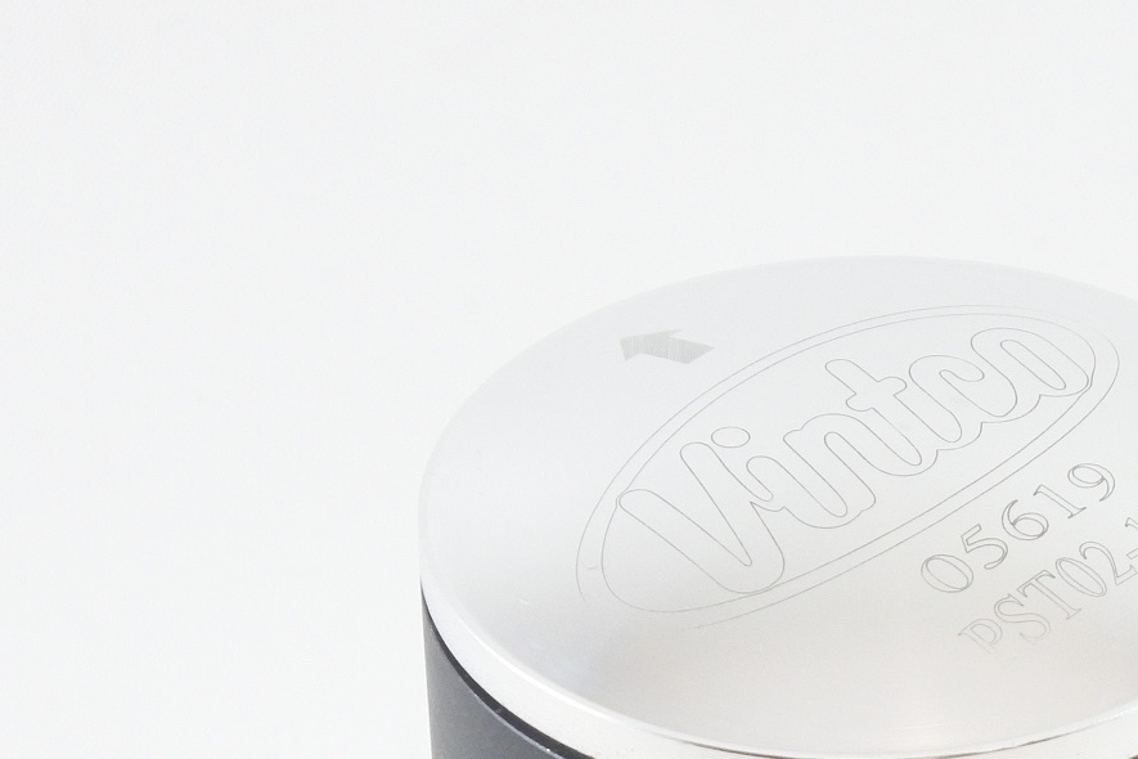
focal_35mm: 170
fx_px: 5373
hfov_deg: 12.1
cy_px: 888
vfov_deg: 8.0
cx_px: 874
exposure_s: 1/100
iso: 800
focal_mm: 25.6
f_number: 5.3
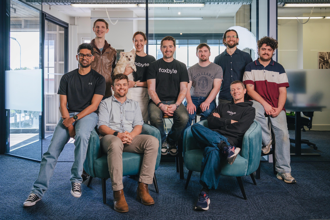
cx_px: 165
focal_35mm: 35
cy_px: 110
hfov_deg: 54.4
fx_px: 321
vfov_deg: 37.9
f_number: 4
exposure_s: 1/320
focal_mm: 35
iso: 500
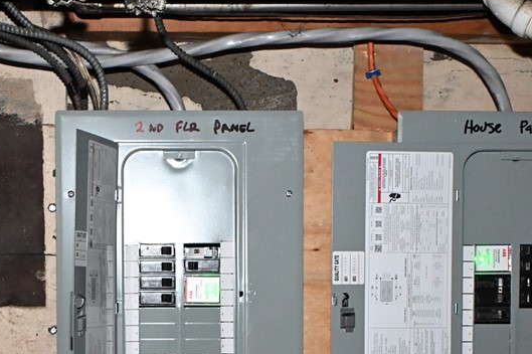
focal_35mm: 82
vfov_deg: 16.4
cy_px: 348
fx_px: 1204
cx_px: 145
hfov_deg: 24.7
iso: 3200
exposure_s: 1/60
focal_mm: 26.5
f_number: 5.6
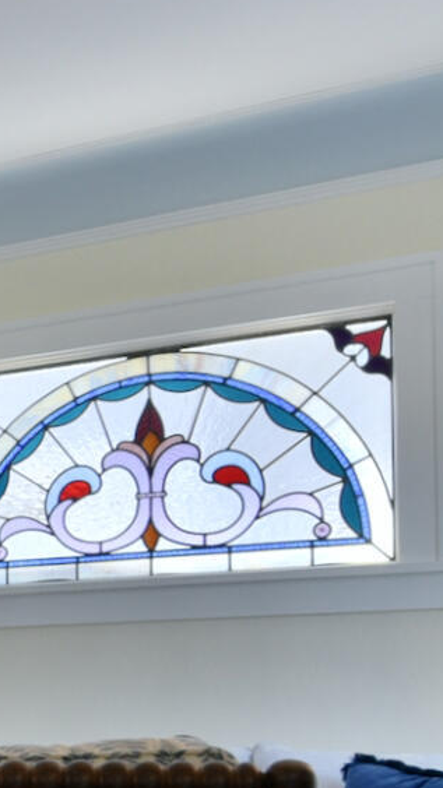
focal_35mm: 78
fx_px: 1630
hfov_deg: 11.5
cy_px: 709
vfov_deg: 26.3
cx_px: -750
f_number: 10
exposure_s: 1/25
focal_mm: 14
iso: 800
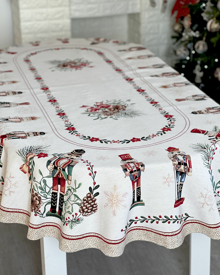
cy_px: 138
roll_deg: +1.2
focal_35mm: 81
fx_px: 659
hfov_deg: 18.9
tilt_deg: -20.9
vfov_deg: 23.6
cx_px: 110
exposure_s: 1/100
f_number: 2.8
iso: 80
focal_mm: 9
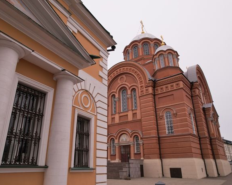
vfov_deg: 56.8
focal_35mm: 25
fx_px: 172
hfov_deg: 68.0
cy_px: 92
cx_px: 106
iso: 200
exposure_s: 1/500
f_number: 2.8
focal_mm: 8.38
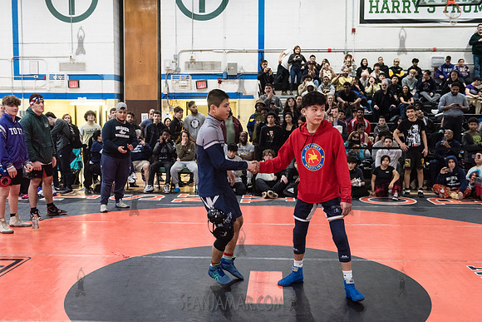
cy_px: 161
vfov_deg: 35.1
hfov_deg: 50.7
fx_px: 509
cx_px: 241
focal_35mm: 38
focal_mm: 38
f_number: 3.2
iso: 8000
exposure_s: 1/320
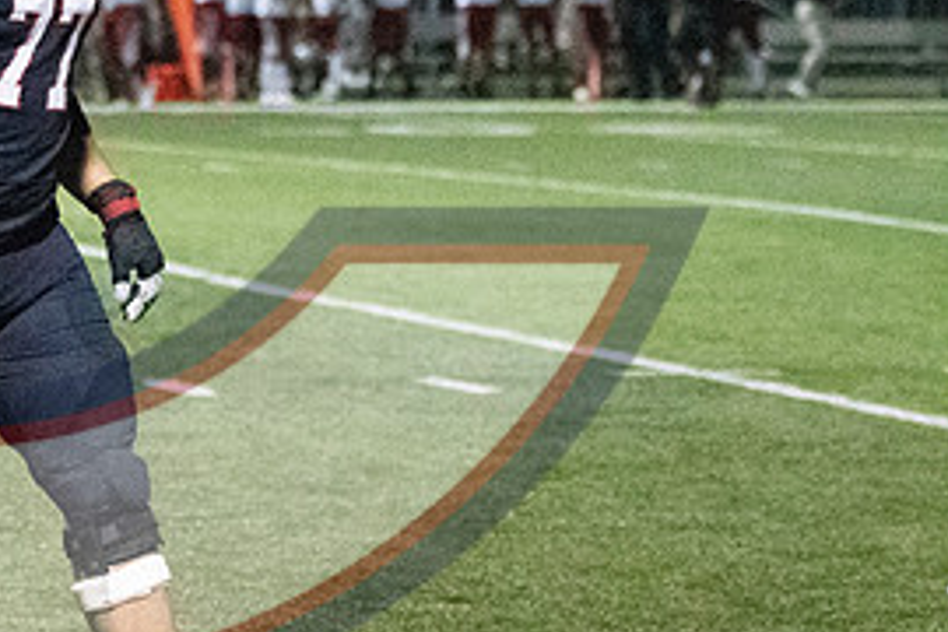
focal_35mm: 226
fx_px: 5951
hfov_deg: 9.0
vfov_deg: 6.1
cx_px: -63
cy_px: 65
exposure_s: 1/3200
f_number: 2.8
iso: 45600
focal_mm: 70
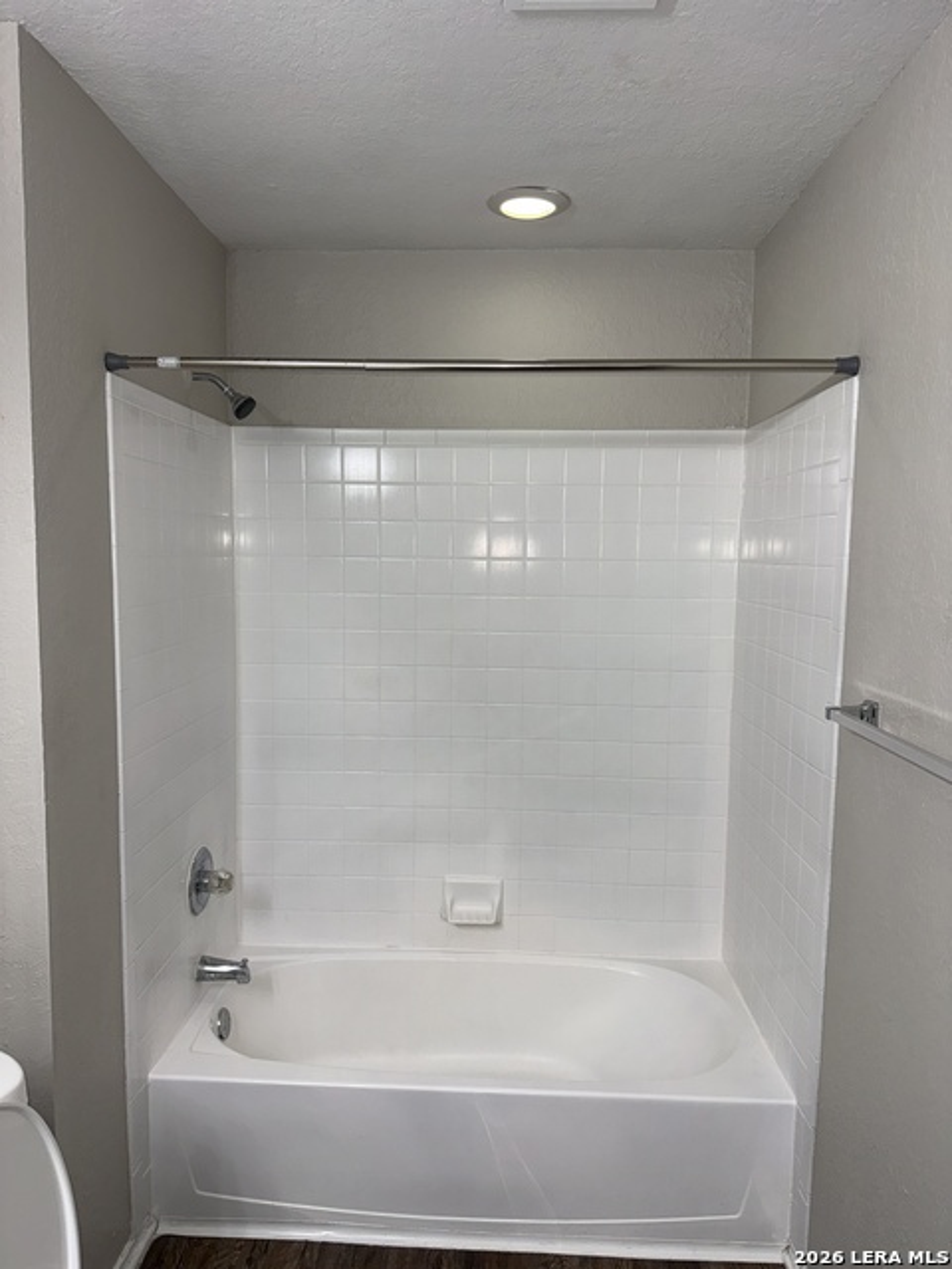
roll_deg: -1.8
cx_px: 476
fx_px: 880
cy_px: 634
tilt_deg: -5.5
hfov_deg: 56.8
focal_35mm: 24
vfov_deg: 71.6
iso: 64
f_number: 1.78
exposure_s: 1/120
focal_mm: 6.76
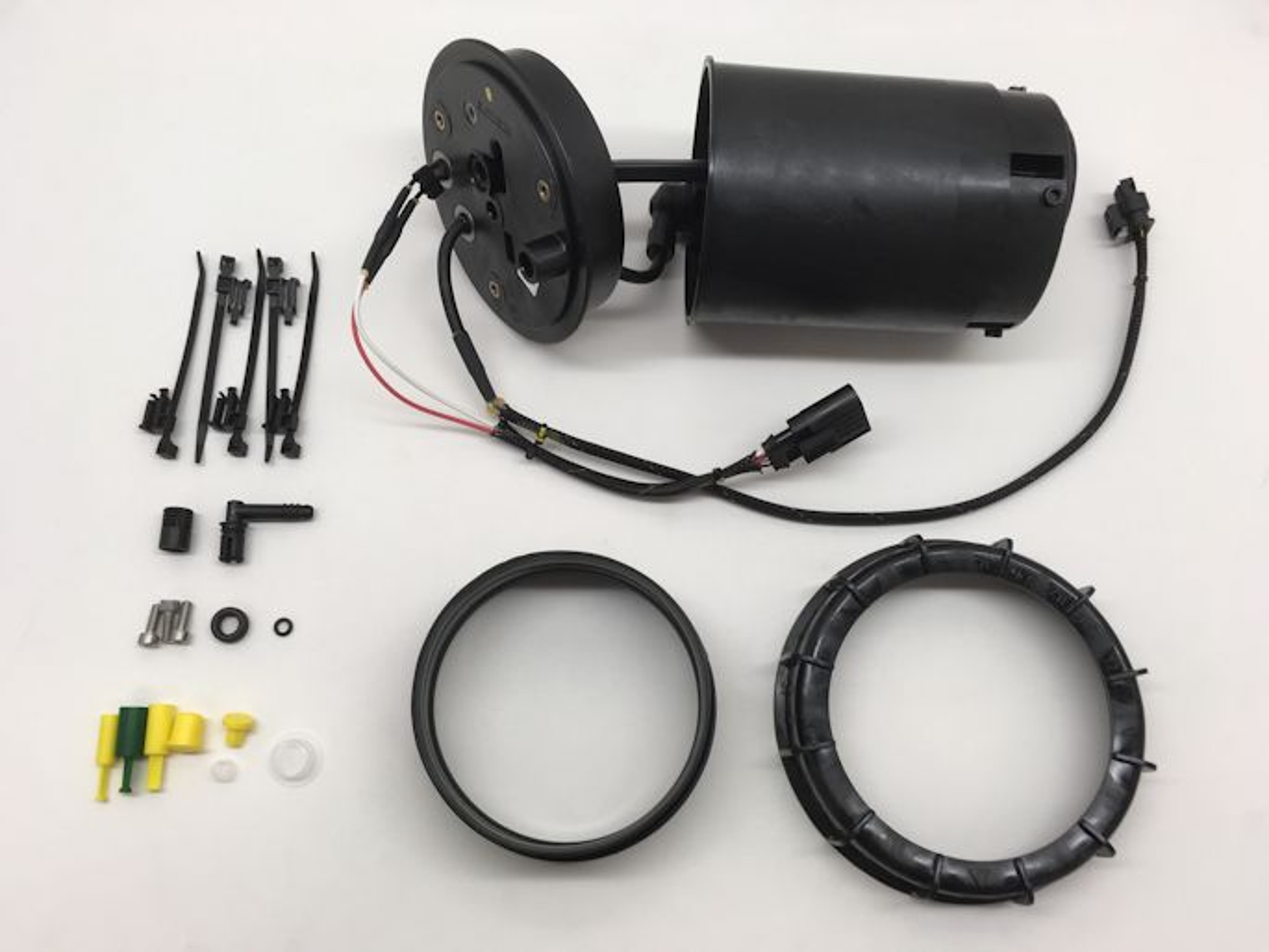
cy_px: 476
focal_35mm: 29
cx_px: 634
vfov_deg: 48.2
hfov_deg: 61.7
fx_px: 1063
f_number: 2.2
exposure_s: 1/60
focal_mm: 4.15
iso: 32
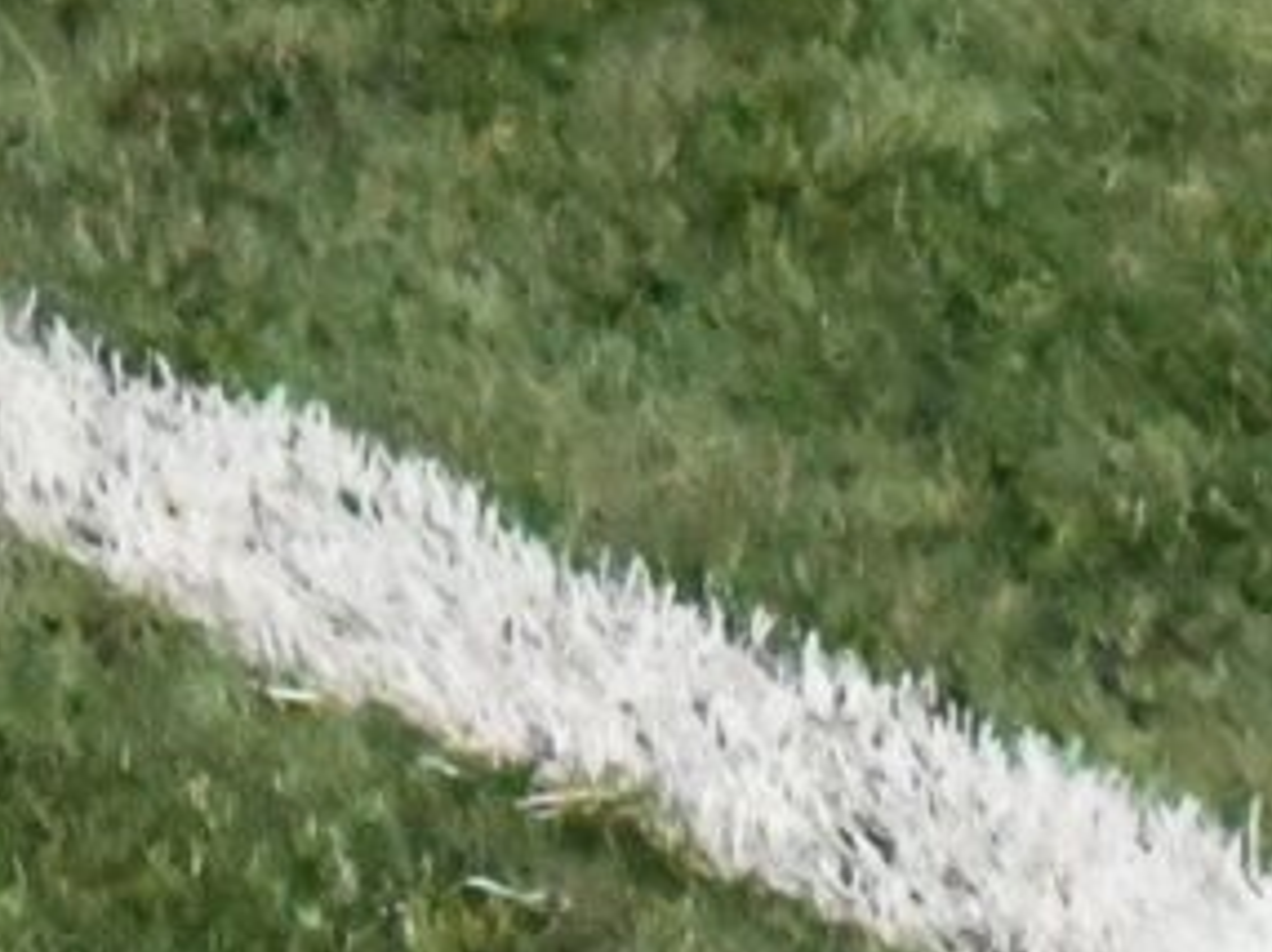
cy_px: -2778
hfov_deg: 6.3
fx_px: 11382
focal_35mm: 310
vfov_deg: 4.4
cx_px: -858
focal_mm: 24
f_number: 11
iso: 25600
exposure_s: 1/60
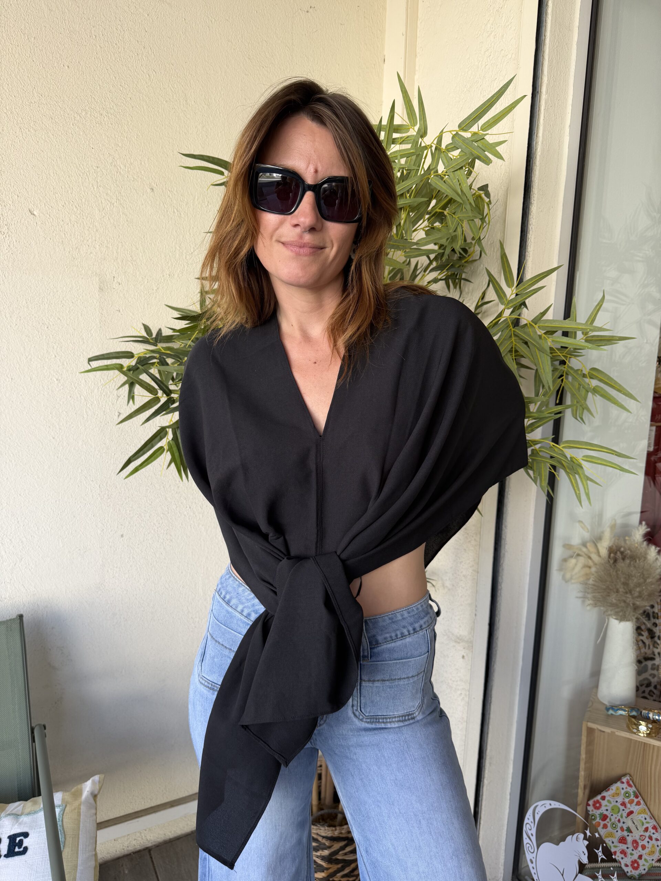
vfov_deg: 71.6
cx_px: 330
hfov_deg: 56.8
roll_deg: -3.0
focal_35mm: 24
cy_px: 440
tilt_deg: -6.7
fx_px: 611
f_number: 1.78
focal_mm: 6.76
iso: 64
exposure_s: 1/235
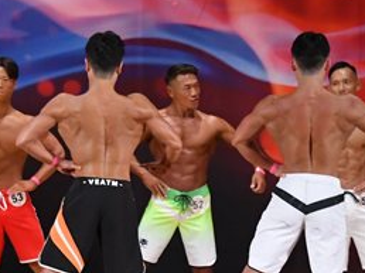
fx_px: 4108
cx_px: 199
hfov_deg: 5.1
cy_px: 188
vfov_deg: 3.8
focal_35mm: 390
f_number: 5.6
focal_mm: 90
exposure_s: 1/400
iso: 3200
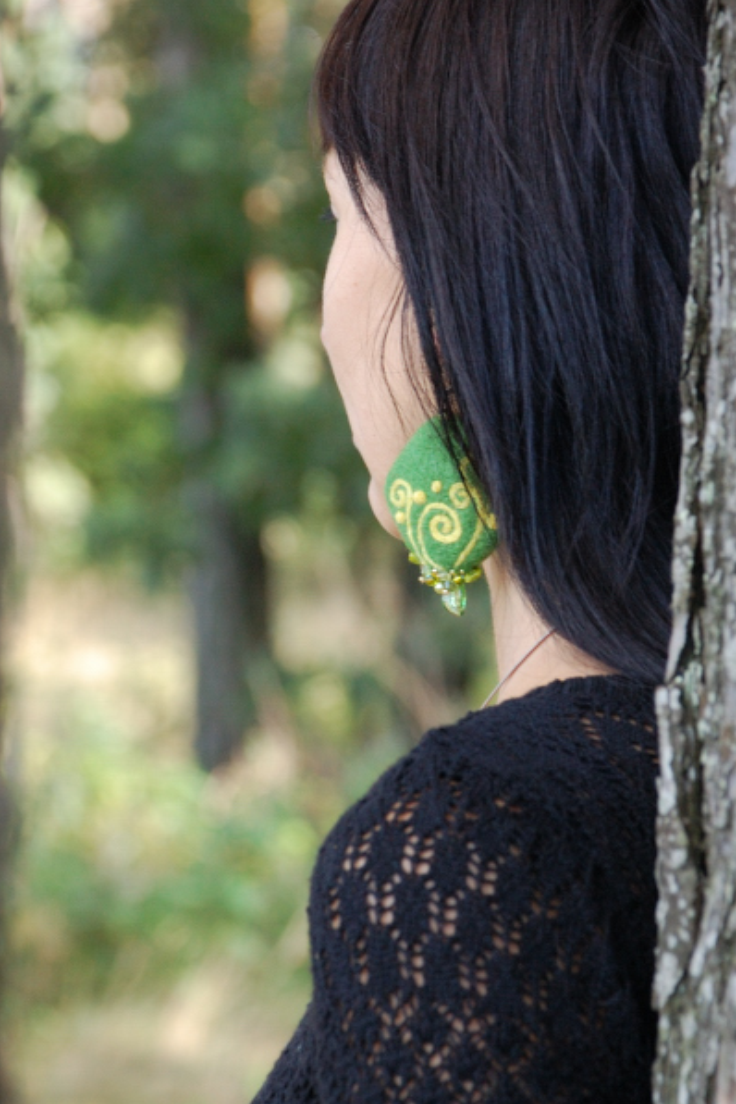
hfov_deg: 7.6
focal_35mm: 181
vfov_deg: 11.4
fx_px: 5550
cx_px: 474
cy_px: 590
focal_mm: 90
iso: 720
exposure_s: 1/125
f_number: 5.6
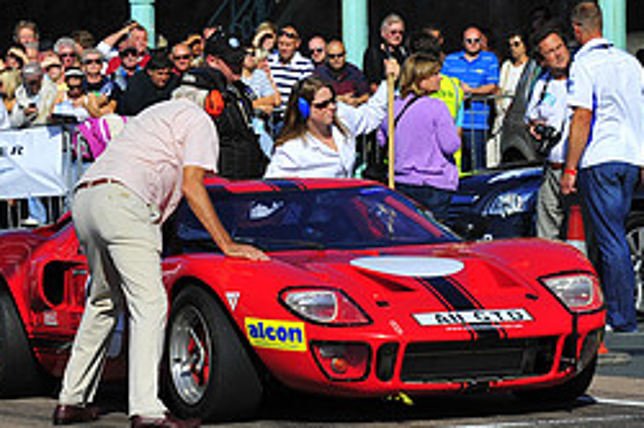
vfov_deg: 4.7
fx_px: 5181
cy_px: 211
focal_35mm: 290
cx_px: 299
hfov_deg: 7.1
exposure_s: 1/1250
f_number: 10
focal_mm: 125
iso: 400
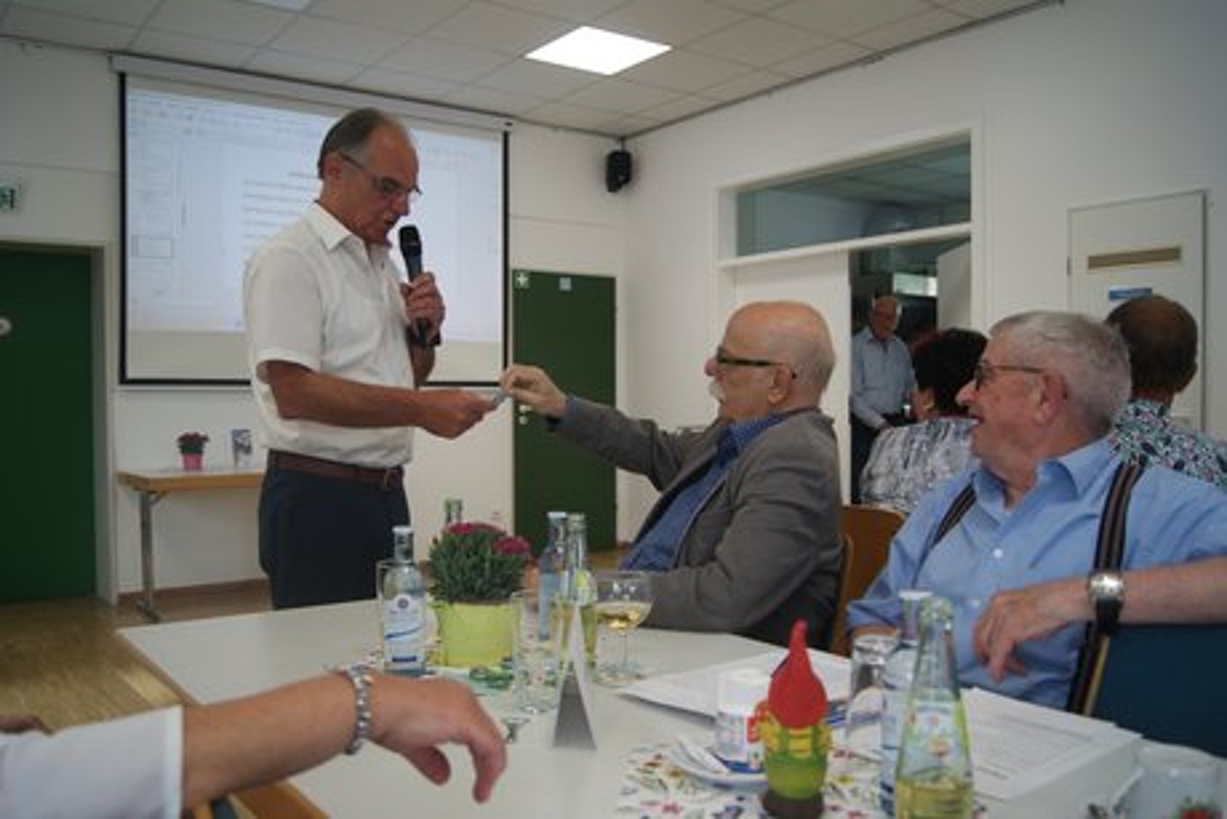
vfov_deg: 43.6
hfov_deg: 61.9
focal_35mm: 30
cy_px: 410
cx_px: 614
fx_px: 1023
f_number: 4
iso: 100
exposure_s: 1/30
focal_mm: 20
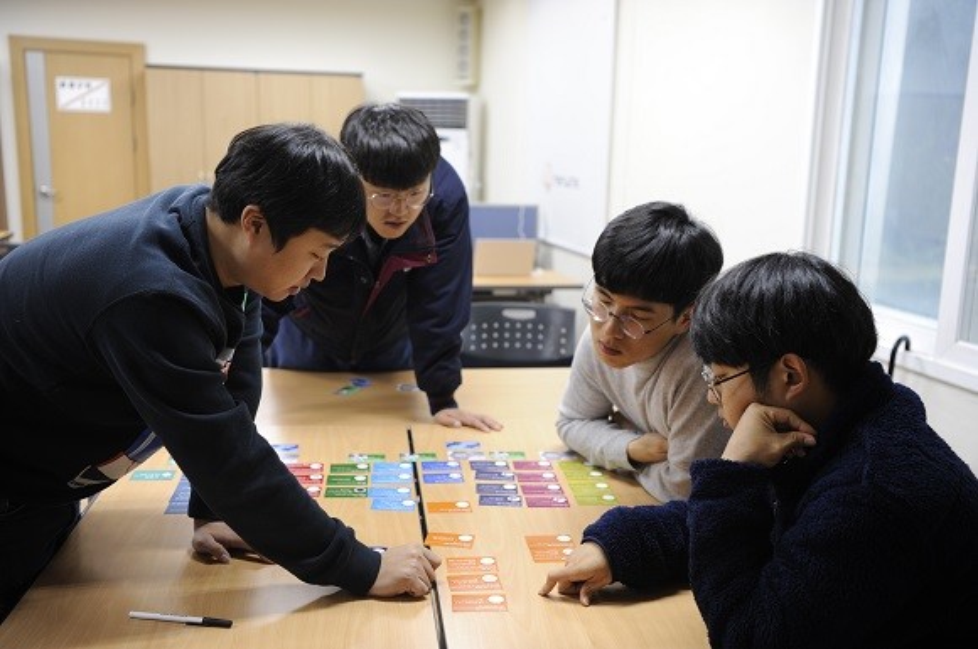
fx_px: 1031
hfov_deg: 50.8
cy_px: 324
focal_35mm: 38
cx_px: 489
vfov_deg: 35.0
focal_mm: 38
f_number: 2.8
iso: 320
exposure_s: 1/30
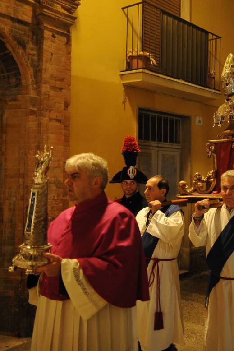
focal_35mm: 37
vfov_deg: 51.9
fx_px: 361
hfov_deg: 32.3
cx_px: 249
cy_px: 174
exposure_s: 1/200
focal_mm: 24
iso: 3200
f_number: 1.4
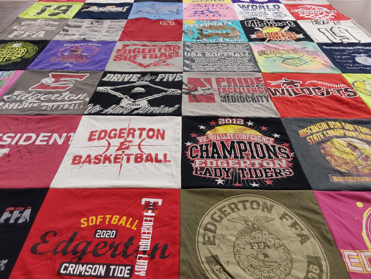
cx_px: 186
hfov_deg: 63.4
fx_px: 300
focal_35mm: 28
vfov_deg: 49.7
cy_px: 140
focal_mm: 2.91
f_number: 1.9
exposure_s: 1/60
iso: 125
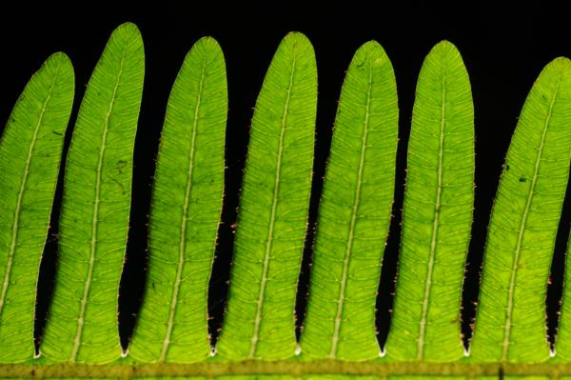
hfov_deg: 22.6
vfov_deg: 15.2
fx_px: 1426
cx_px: 286
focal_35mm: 90
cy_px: 190
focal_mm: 60
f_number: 11
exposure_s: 1/60
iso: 200
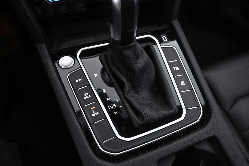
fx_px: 207
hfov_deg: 61.9
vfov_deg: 43.6
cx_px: 124
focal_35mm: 30
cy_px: 83
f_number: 3.8
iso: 2800
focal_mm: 20
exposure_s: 1/30
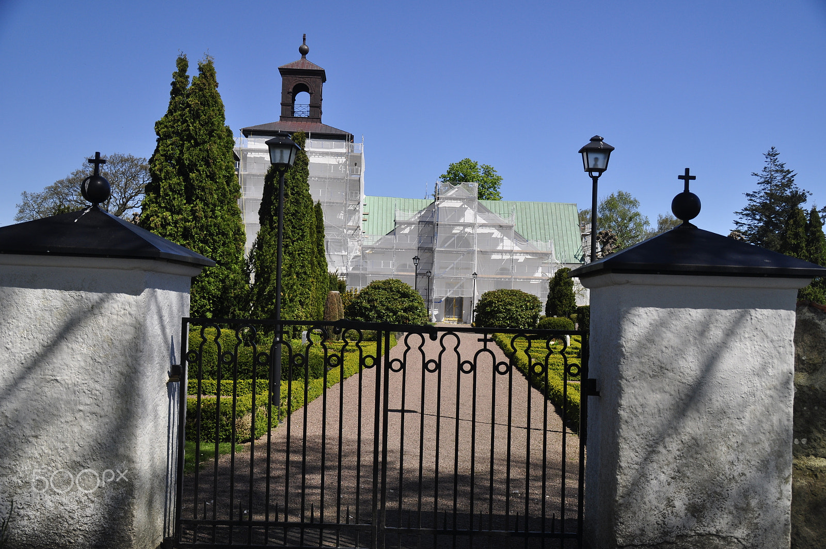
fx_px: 963
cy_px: 274
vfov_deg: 31.8
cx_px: 413
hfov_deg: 46.4
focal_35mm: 42
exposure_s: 1/250
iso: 200
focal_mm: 28
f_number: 8
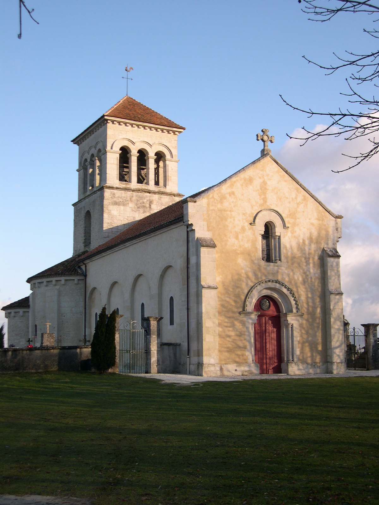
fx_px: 686
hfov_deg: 30.9
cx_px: 190
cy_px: 252
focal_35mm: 47
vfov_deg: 40.4
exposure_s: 1/487
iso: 100
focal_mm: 10.1
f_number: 3.1
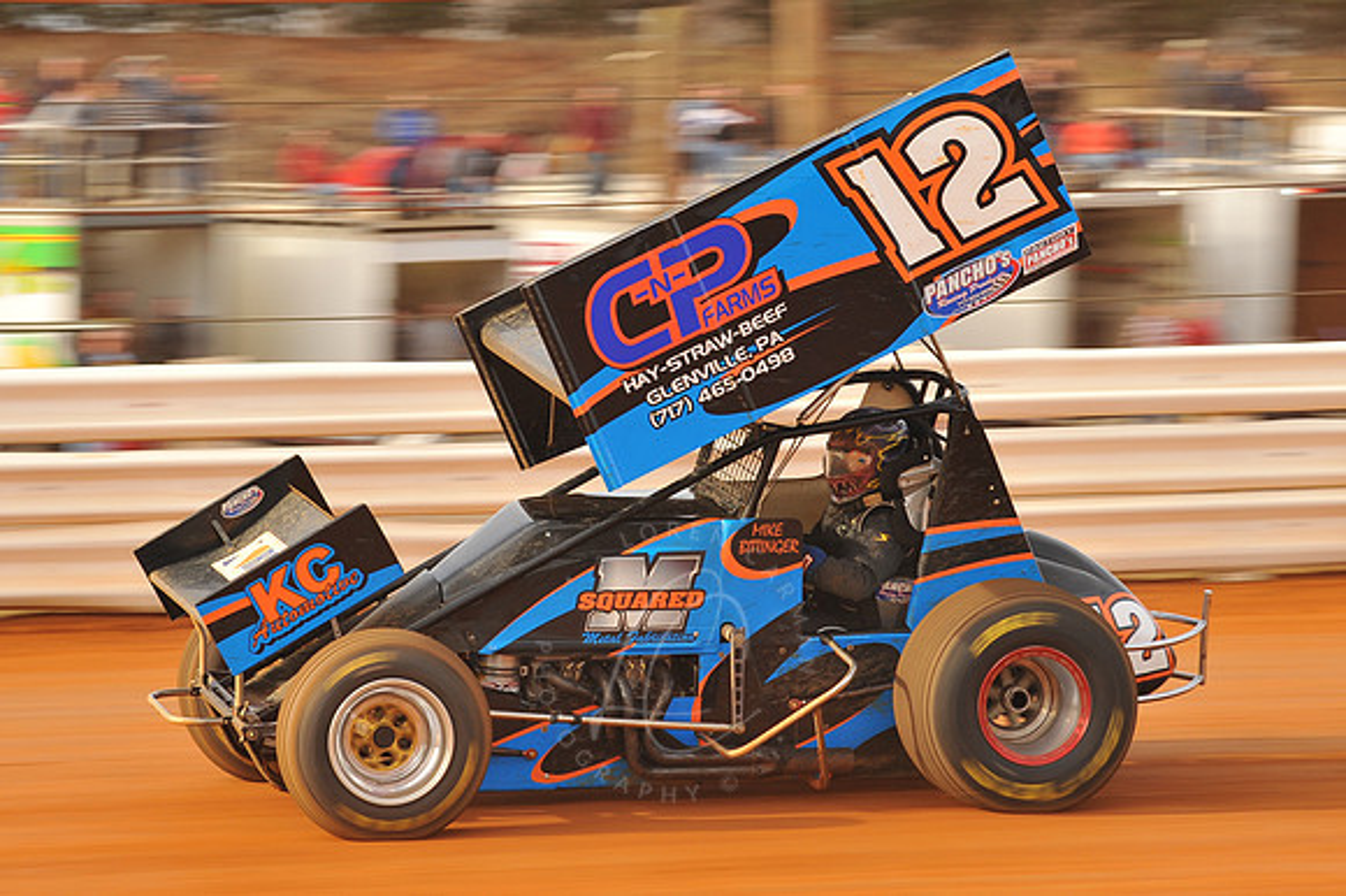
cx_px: 673
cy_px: 448
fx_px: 4671
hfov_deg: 16.4
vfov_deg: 11.0
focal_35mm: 125
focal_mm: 125
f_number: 9
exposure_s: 1/320
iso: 400
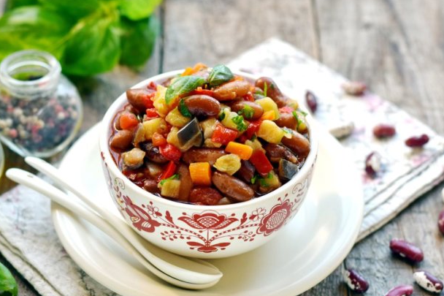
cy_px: 173
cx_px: 180
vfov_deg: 14.4
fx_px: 1171
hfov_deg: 21.4
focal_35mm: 95
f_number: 3.5
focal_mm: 50
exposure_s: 1/100
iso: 200
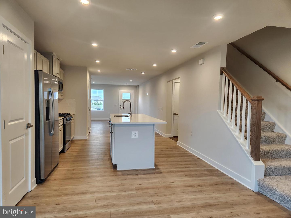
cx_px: 146
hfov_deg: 73.9
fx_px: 193
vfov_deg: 58.9
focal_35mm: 23
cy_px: 109
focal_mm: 5.4
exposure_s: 1/120
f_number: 1.8
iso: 125
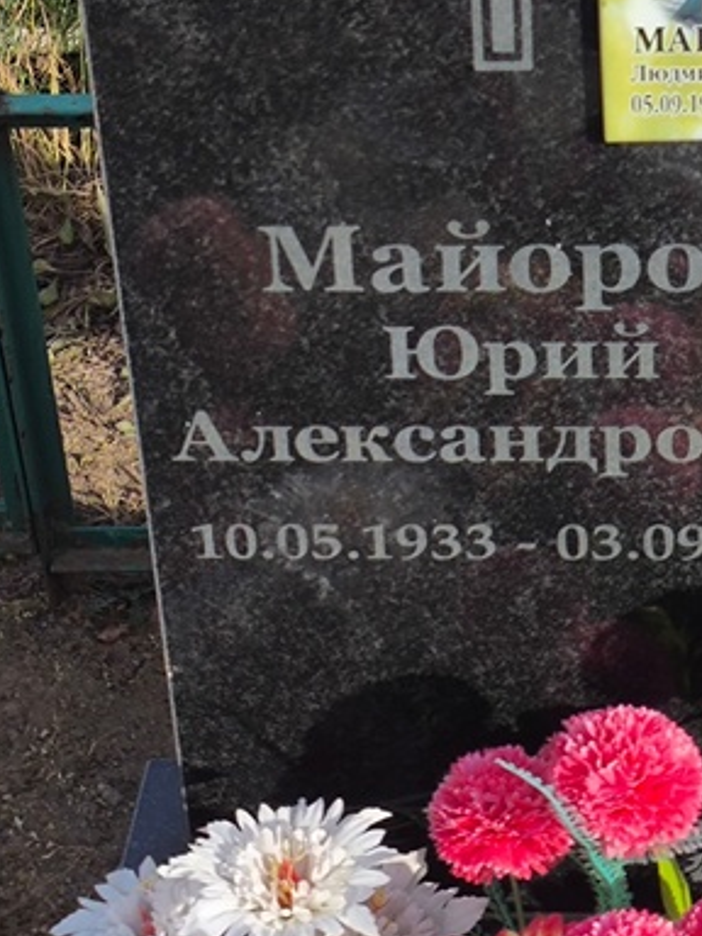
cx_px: 589
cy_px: 370
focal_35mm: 104
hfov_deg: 14.1
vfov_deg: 18.9
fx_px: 2812
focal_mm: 4.71
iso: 50
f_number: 1.7
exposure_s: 1/1158
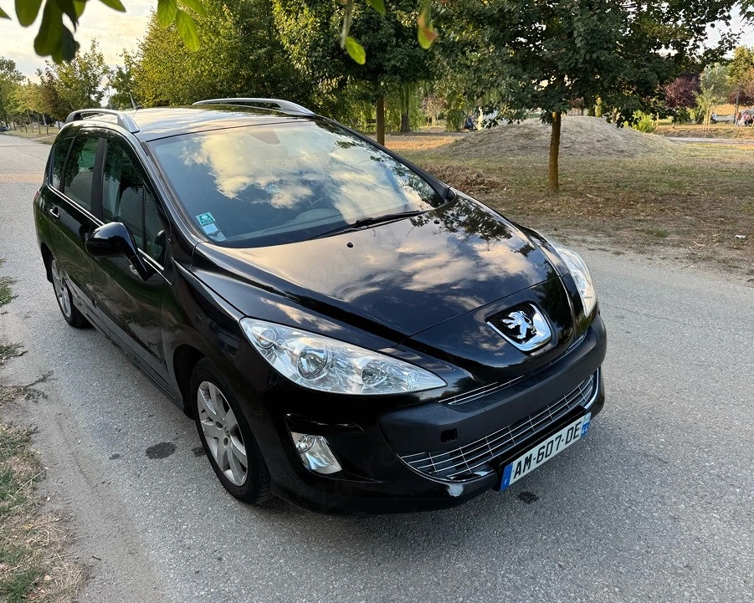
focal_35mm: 26
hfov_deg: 66.0
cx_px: 367
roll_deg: +2.3
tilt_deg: -16.7
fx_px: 580
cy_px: 298
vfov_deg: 54.9
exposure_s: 1/204
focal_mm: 6.76
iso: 64
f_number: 1.78
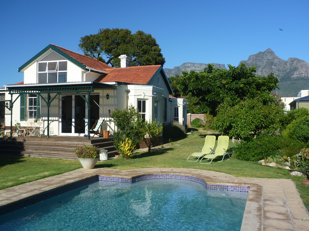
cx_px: 154
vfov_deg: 40.7
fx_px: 312
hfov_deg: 52.6
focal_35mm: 35
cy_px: 116
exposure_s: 1/1000
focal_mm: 4.9
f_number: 3.3
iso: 80
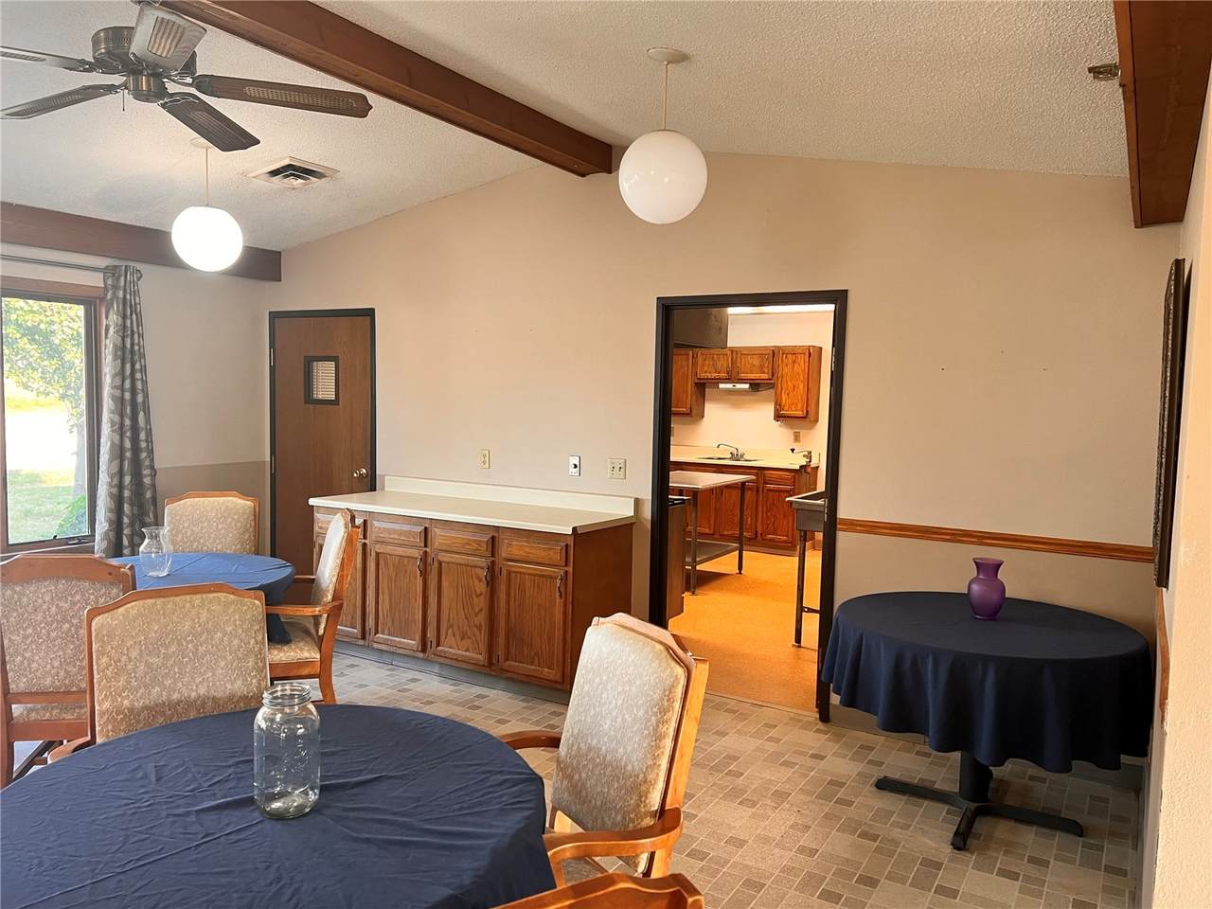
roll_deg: -1.4
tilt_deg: -3.6
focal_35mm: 26
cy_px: 454
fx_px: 910
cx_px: 606
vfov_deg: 53.1
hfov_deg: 67.3
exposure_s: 1/60
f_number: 1.5
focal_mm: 5.7
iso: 100
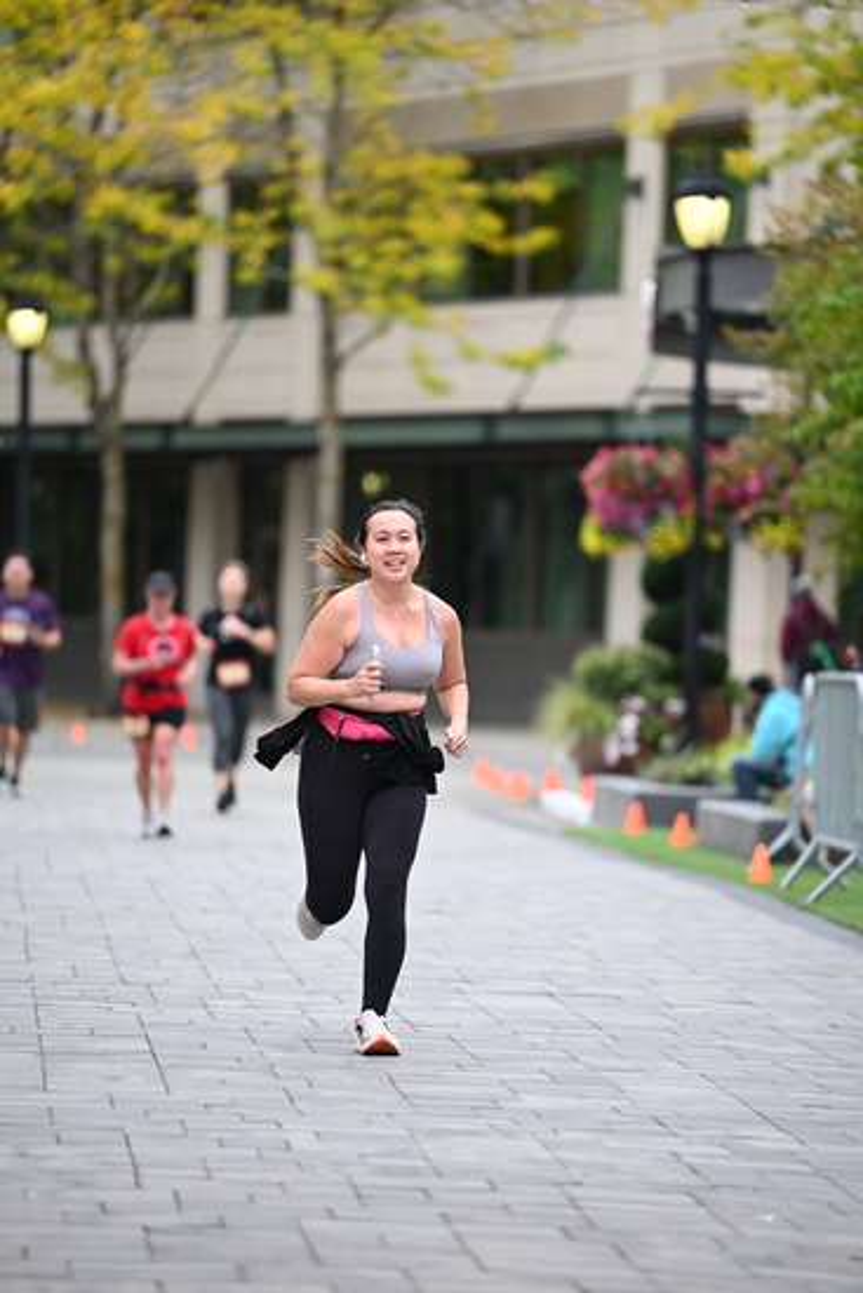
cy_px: 646
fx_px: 7187
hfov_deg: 6.9
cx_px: 432
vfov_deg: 10.3
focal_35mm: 200
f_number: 2.8
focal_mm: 200
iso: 640
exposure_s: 1/1600
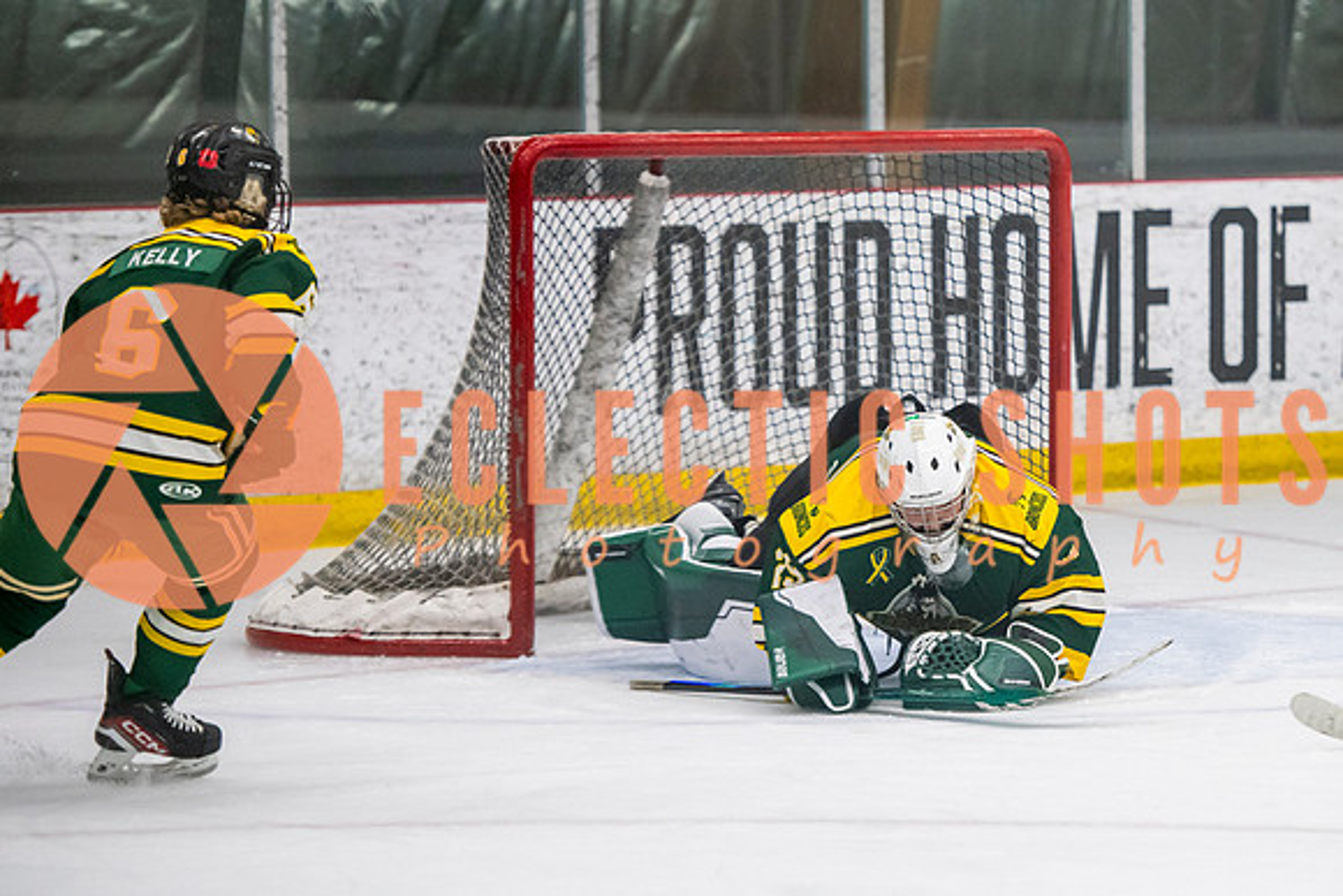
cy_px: 352
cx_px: 1009
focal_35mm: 205
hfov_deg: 10.0
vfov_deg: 6.7
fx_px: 7663
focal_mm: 135
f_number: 3.2
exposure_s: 1/640
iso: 2500
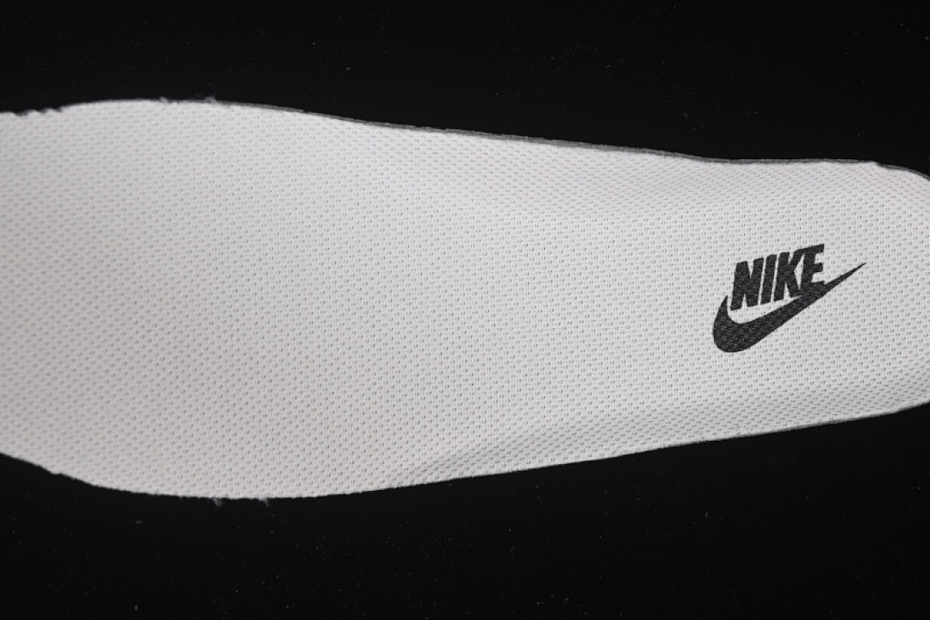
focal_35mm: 75
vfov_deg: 18.2
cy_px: 310
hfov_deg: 27.0
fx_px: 1937
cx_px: 465
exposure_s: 1/80
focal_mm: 50
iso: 160
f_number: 7.1
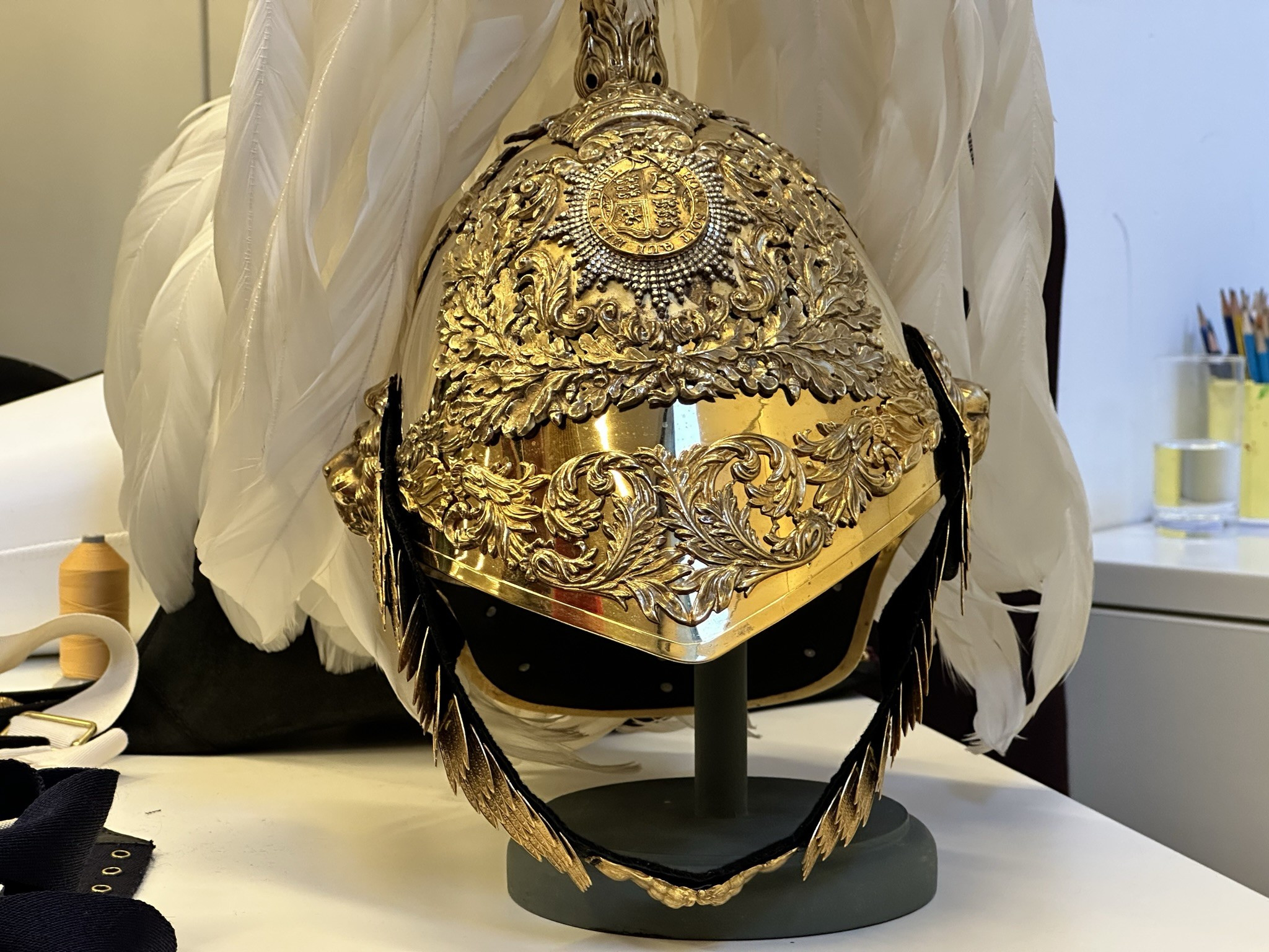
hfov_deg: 25.3
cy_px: 476
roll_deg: +0.2
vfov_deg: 19.1
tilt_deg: -6.1
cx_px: 634
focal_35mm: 77
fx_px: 2823
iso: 200
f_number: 2.8
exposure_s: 1/50
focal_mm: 9
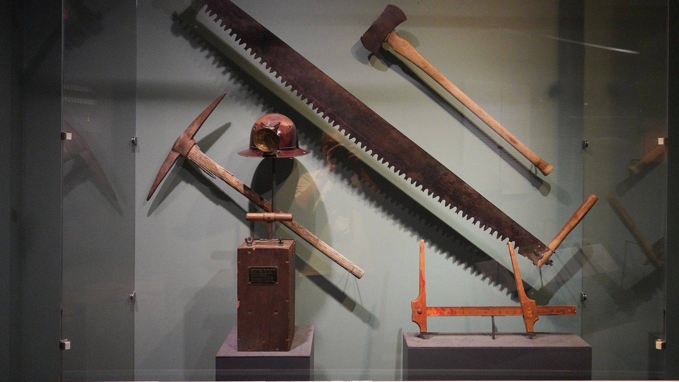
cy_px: 152
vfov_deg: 36.5
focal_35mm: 32
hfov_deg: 61.0
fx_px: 576
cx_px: 358
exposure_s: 1/100
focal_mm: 28
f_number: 4
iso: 8000
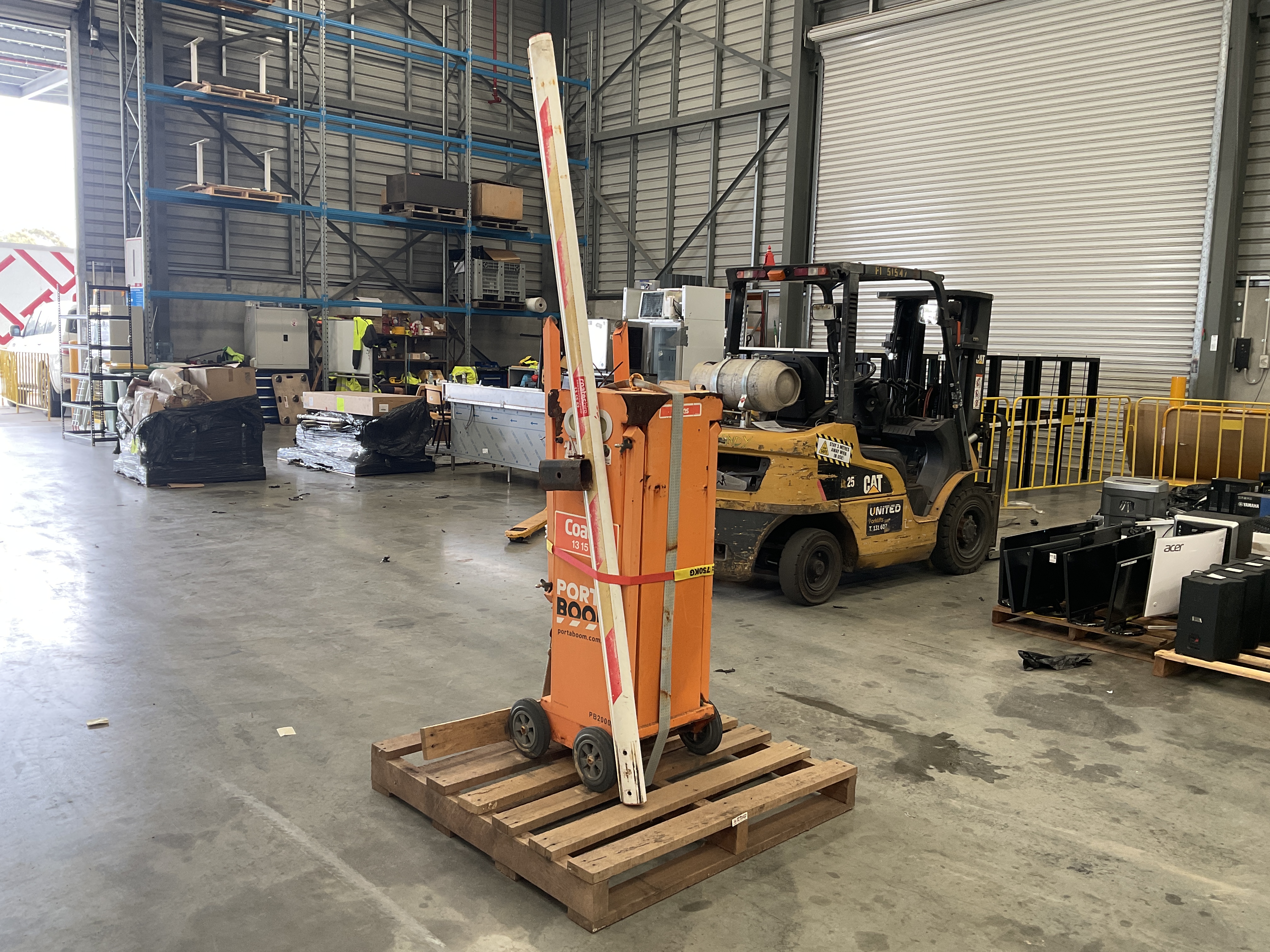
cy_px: 476
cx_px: 635
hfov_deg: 61.7
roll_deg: -1.8
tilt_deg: -6.1
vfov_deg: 48.2
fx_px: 1064
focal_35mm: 29
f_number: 1.8
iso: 50
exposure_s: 1/50
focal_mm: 3
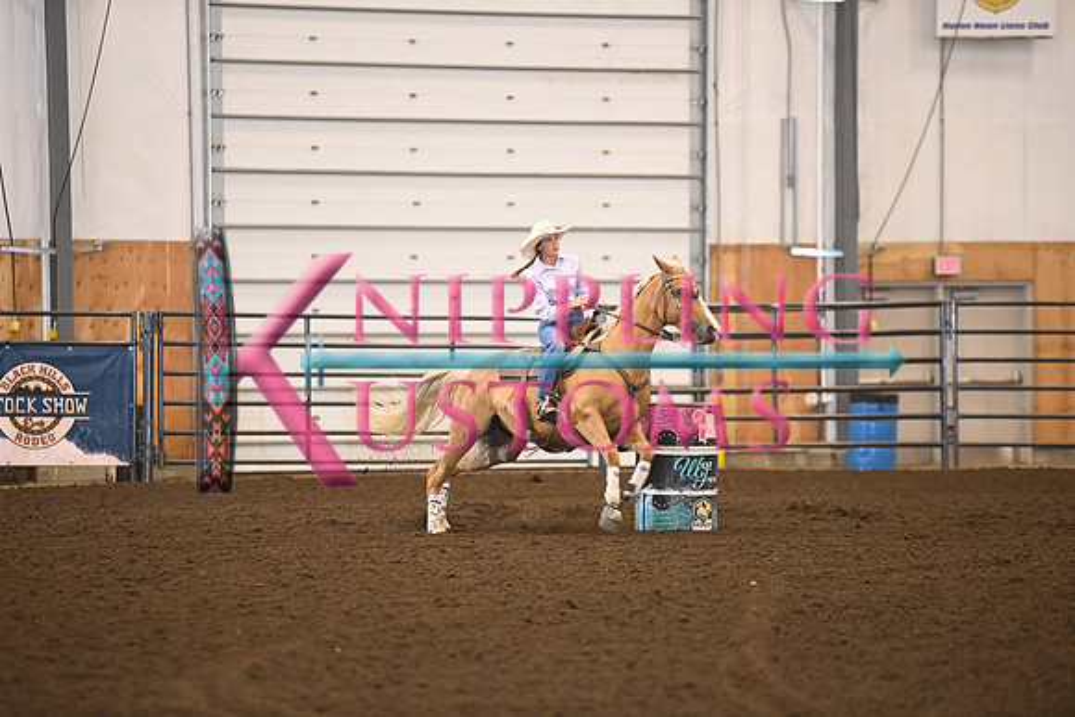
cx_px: 538
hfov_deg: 10.3
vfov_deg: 6.9
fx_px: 5973
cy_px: 358
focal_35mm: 200
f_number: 2.8
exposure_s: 1/250
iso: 1600
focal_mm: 200
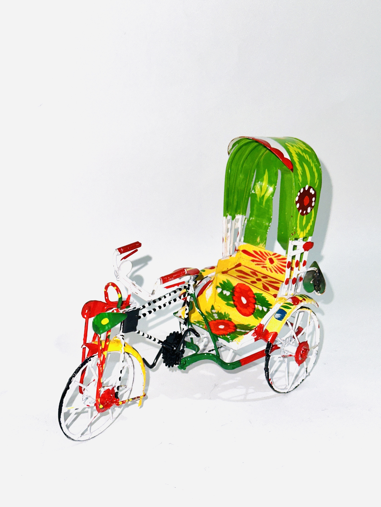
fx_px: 704
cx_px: 190
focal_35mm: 48
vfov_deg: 39.7
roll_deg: -1.6
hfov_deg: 30.3
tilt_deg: -18.4
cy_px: 254
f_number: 1.78
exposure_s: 1/63
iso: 50
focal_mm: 6.86
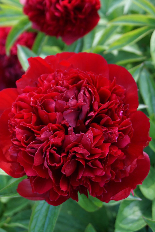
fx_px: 391
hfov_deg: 22.4
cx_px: 60
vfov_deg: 33.0
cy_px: 91
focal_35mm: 61
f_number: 5
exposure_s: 1/60
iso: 160
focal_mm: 33
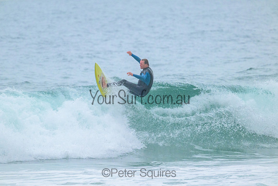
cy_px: 93
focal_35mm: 800
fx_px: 6179
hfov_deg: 2.6
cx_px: 139
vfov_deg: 1.7
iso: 5000
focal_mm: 800
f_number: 11
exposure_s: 1/1600
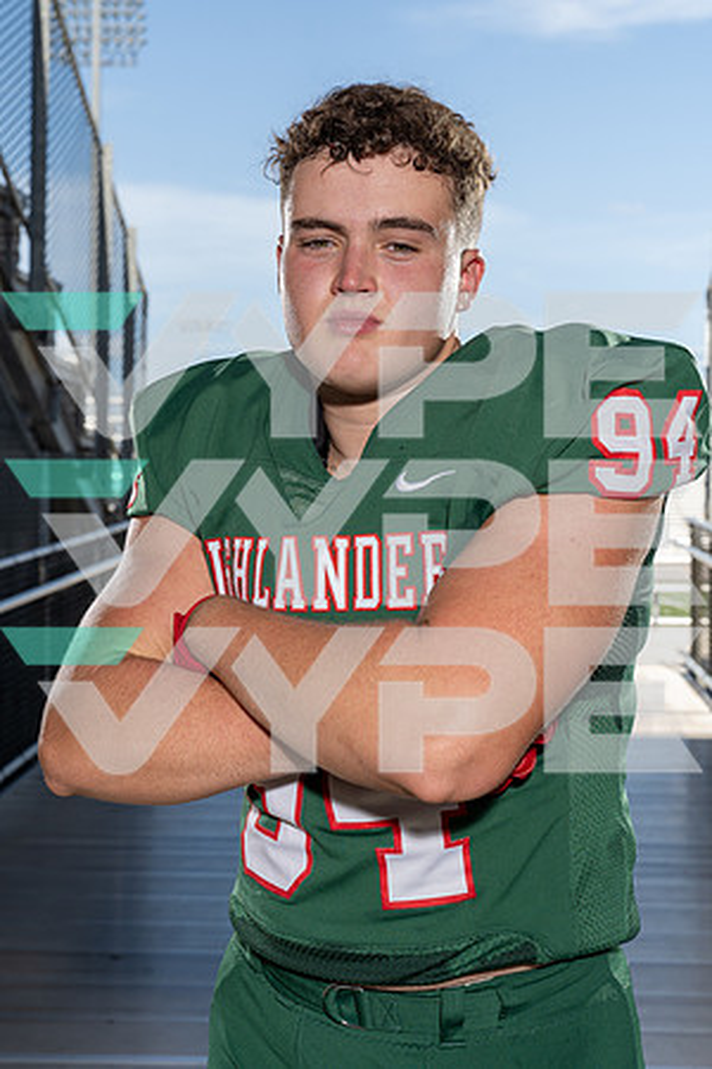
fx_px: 1691
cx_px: 356
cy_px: 534
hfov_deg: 23.8
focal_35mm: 57
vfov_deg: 35.1
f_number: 8
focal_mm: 57
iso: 160
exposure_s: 1/250
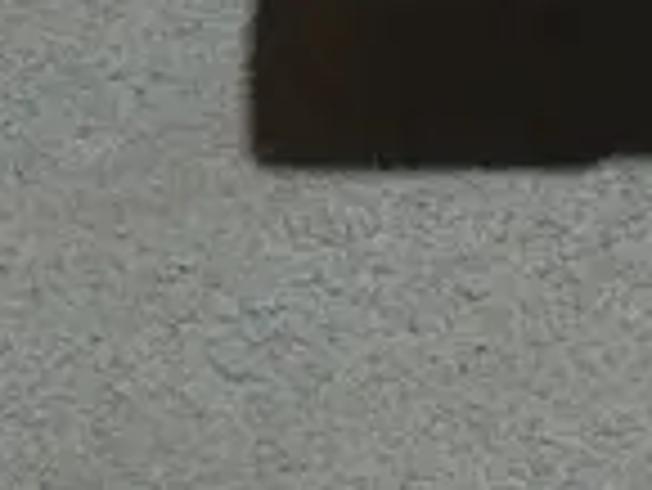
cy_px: 47
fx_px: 5599
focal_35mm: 297
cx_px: 2145
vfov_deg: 5.0
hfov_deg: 6.0
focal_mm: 21
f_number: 4.6
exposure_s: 1/60
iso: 500
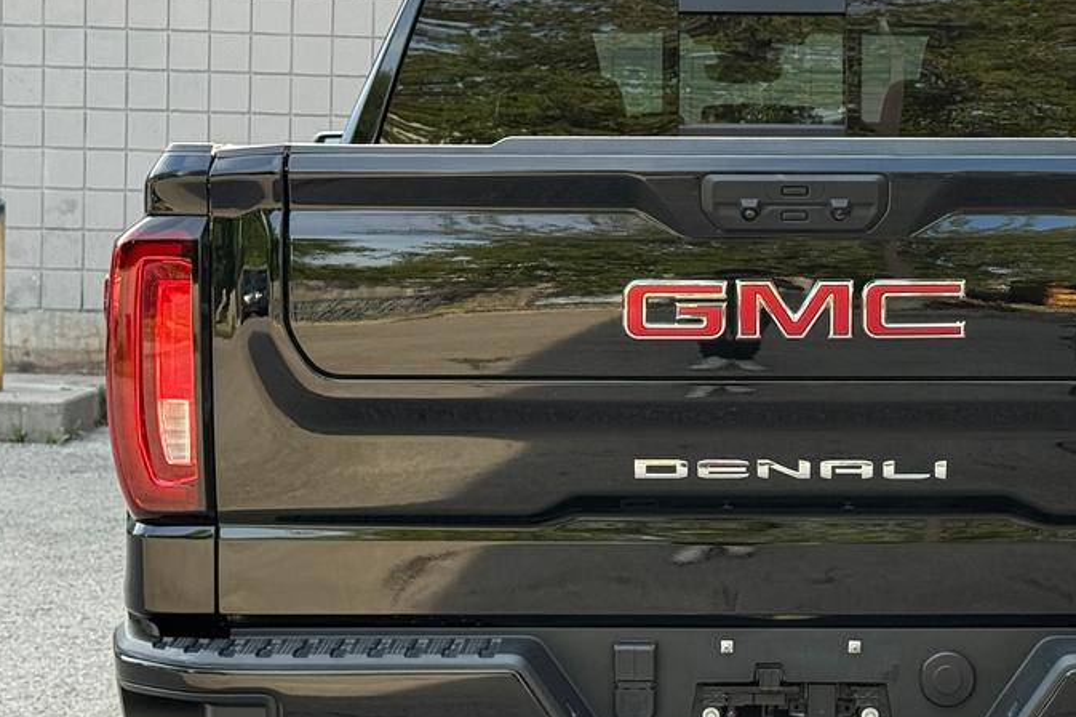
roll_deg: -1.4
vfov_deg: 14.4
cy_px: 325
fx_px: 2838
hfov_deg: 21.3
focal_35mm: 95
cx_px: 774
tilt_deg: -2.3
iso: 80
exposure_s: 1/409
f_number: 1.78
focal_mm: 6.76
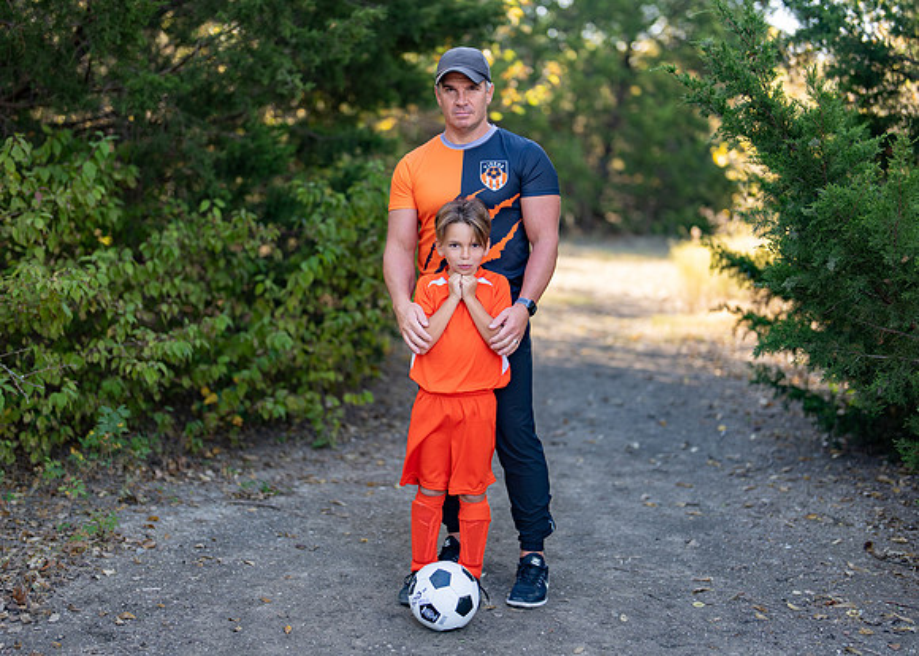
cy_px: 311
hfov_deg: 34.2
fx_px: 1493
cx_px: 446
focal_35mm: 57
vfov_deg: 24.8
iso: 100
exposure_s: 1/1000
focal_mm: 50
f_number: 1.2
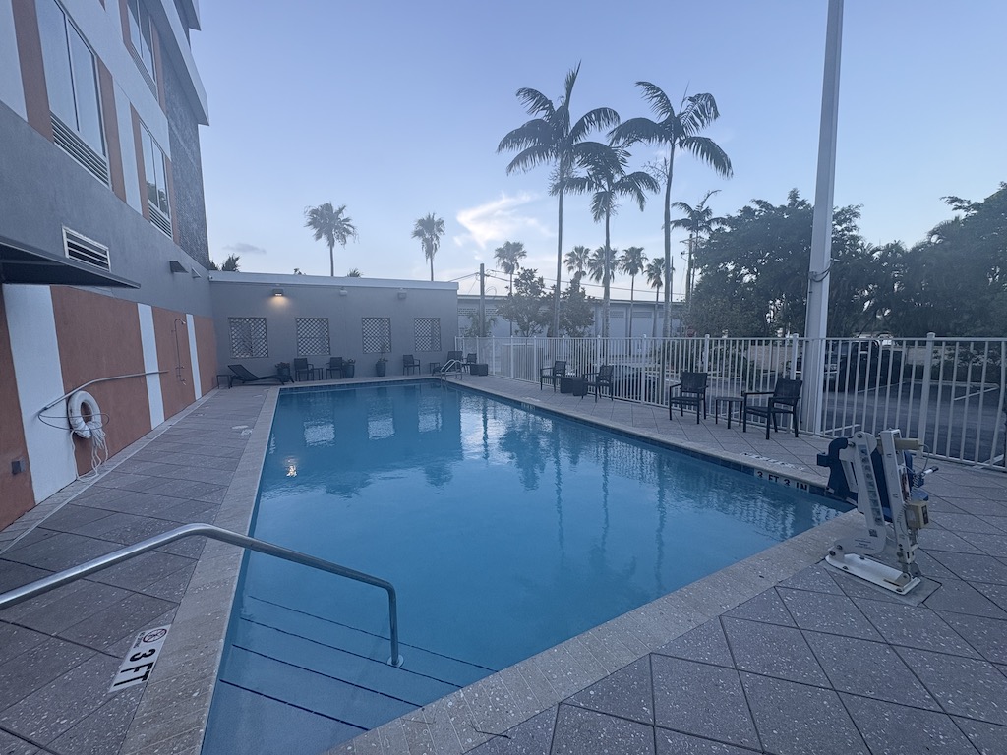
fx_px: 407
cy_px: 378
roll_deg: +1.1
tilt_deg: -6.4
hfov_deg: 102.1
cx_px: 504
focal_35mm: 14
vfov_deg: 85.7
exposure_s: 1/196
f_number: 2.2
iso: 50
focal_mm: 2.22
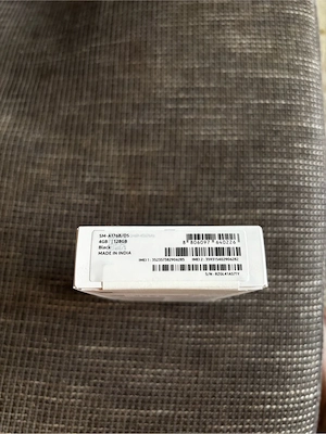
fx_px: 326
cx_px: 163
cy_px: 217
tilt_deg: -79.3
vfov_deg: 67.3
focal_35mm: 26
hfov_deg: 53.1
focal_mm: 5.96
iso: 500
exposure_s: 1/50
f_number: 1.6
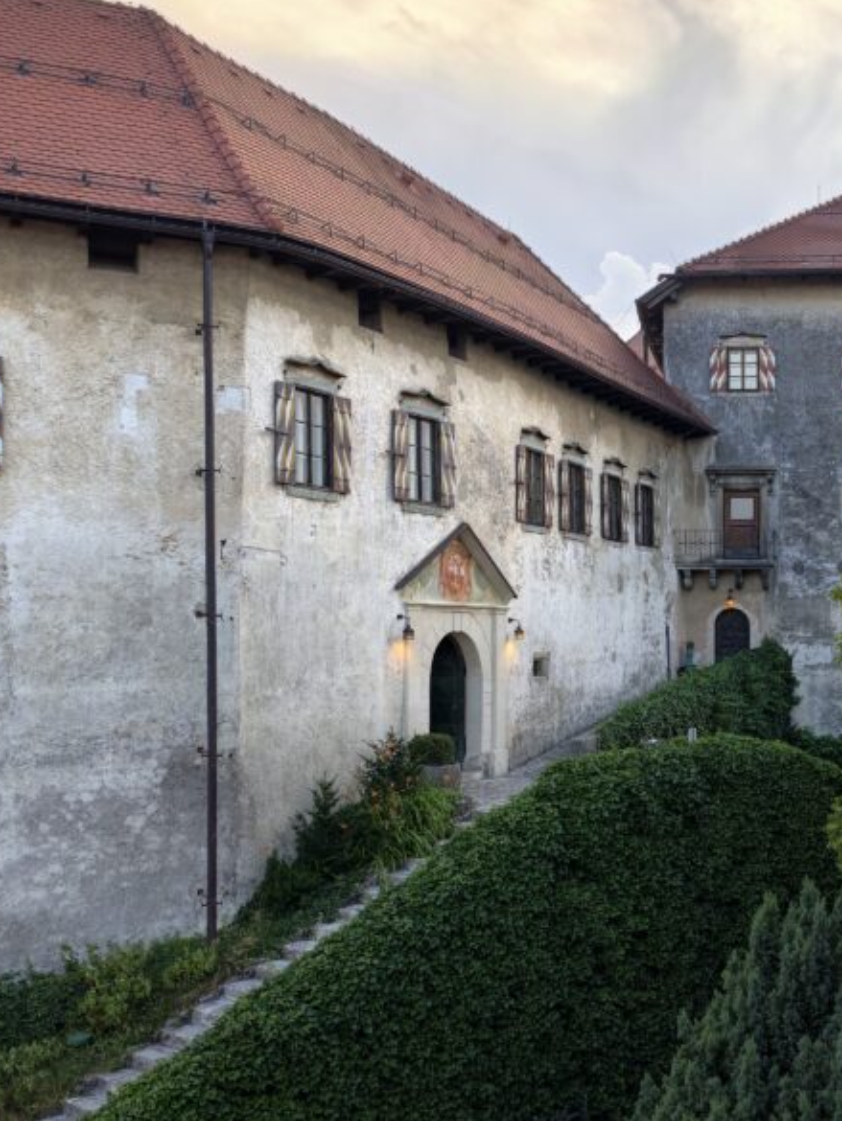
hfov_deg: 32.8
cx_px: 740
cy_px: 661
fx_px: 1362
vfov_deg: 44.6
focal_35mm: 42
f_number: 1.57
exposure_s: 1/206
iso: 72
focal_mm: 7
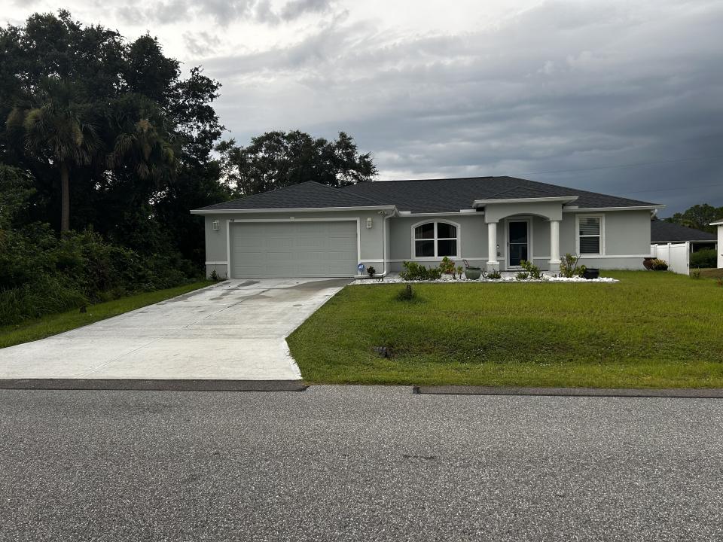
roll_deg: +1.1
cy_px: 271
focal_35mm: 26
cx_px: 362
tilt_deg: -0.9
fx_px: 543
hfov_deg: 67.3
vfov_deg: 53.1
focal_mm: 5.7
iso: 50
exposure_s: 1/488
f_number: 1.5
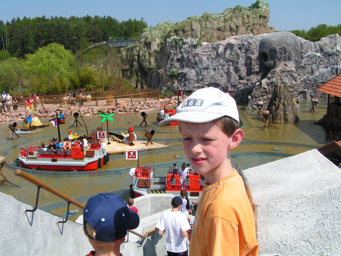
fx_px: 374
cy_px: 128
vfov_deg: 37.7
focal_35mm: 38
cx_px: 170
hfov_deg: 49.0
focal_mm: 6.3
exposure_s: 1/400
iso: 50
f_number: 5.6
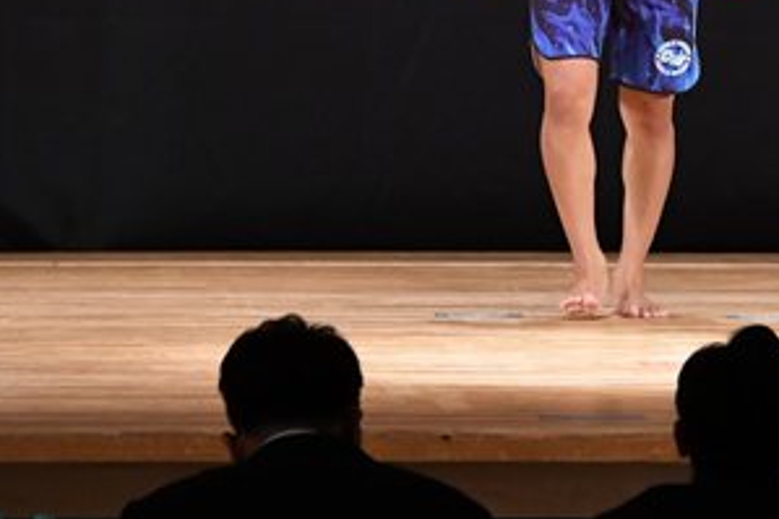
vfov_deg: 2.8
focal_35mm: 484
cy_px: -112
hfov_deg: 4.3
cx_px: 528
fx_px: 10467
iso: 3200
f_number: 5.6
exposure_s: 1/400
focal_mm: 125
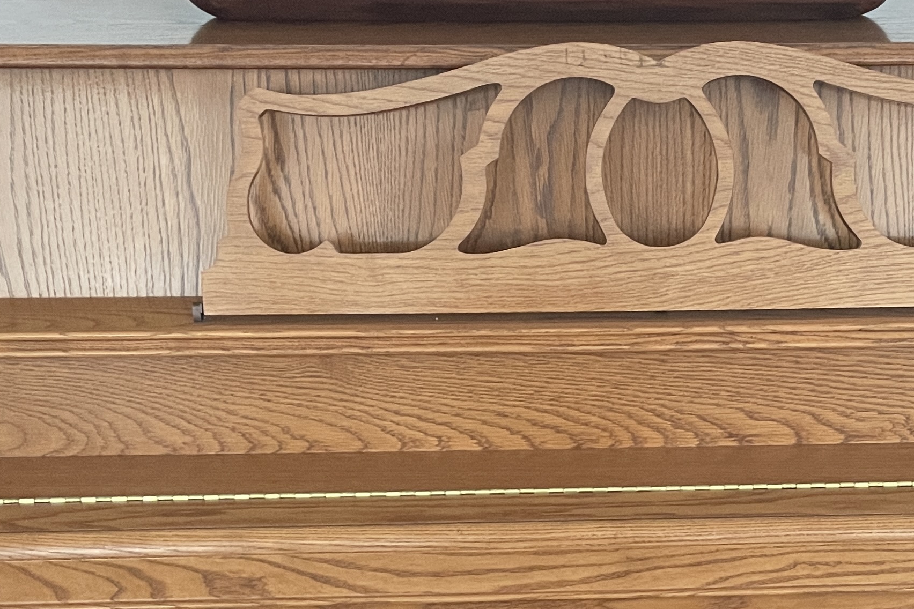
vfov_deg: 20.8
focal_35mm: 64
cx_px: 687
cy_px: 557
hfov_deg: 30.9
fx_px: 1625
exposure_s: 1/37
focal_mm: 4.2
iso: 640
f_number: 1.6
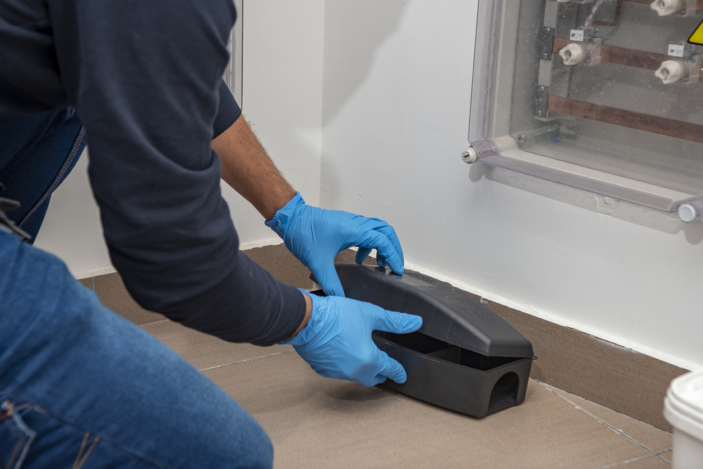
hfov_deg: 28.8
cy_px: 234
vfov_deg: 19.5
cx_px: 352
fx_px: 1367
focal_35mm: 70
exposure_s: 1/200
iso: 200
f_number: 7.1
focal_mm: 70
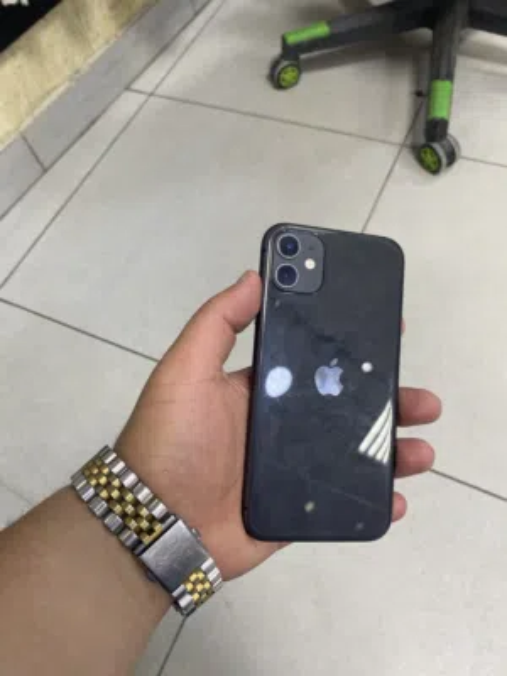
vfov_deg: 67.3
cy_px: 338
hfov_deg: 53.1
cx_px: 254
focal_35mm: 26
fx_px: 508
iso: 100
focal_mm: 4.25
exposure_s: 1/121
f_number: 1.8
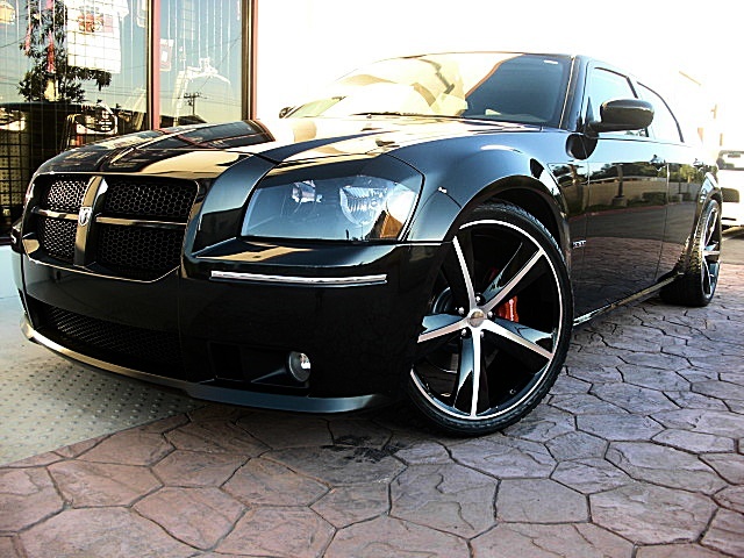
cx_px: 372
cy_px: 279
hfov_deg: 51.4
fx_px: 774
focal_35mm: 36
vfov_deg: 39.7
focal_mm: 6.3
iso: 50
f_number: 2.8
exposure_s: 1/80
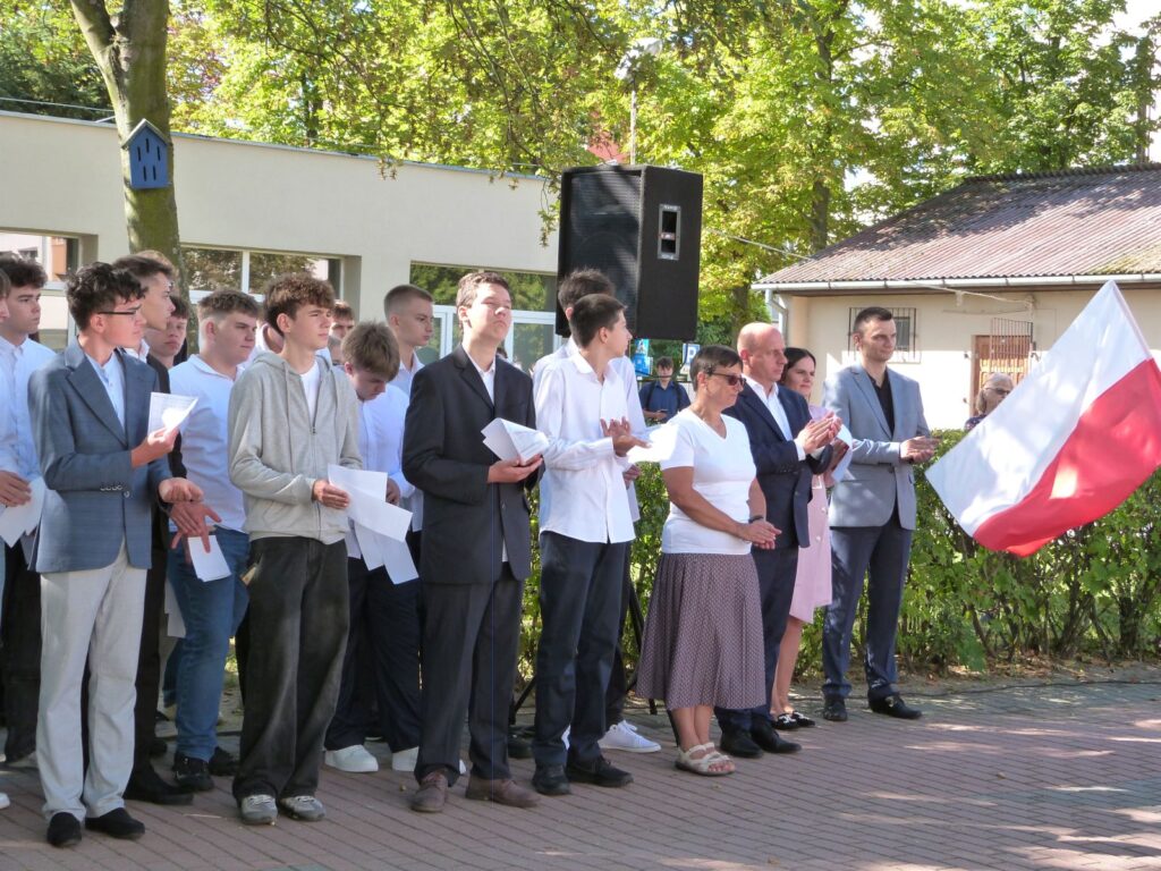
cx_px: 580
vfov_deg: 22.3
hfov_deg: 29.4
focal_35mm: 66
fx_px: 2214
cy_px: 436
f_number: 3.6
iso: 160
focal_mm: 11.8
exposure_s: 1/125
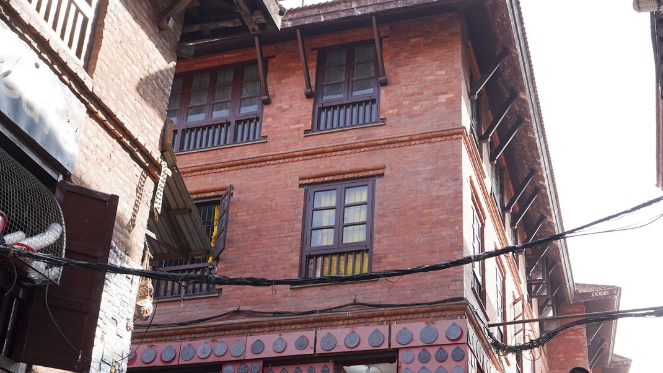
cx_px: 411
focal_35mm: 47
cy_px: 291
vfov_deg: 25.1
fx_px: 826
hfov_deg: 43.4
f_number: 7.1
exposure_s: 1/100
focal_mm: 24
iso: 100
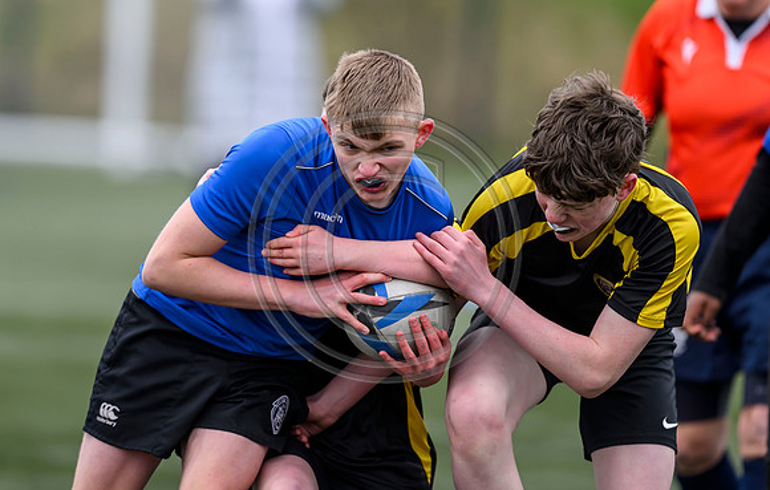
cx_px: 284
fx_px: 10831
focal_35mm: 514
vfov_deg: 2.6
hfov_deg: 4.1
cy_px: 169
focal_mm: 400
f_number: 3.5
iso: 500
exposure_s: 1/1600
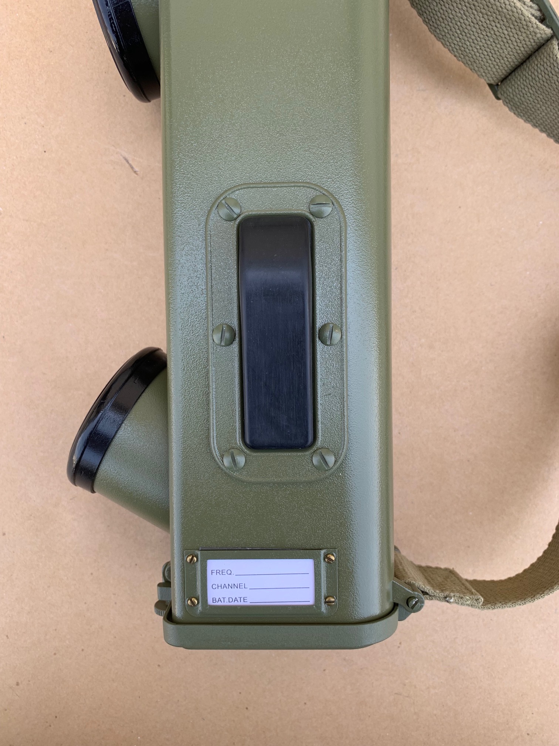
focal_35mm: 26
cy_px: 373
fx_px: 560
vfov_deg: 67.3
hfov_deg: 53.1
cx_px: 280
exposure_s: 1/329
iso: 25
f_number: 1.8
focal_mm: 4.25
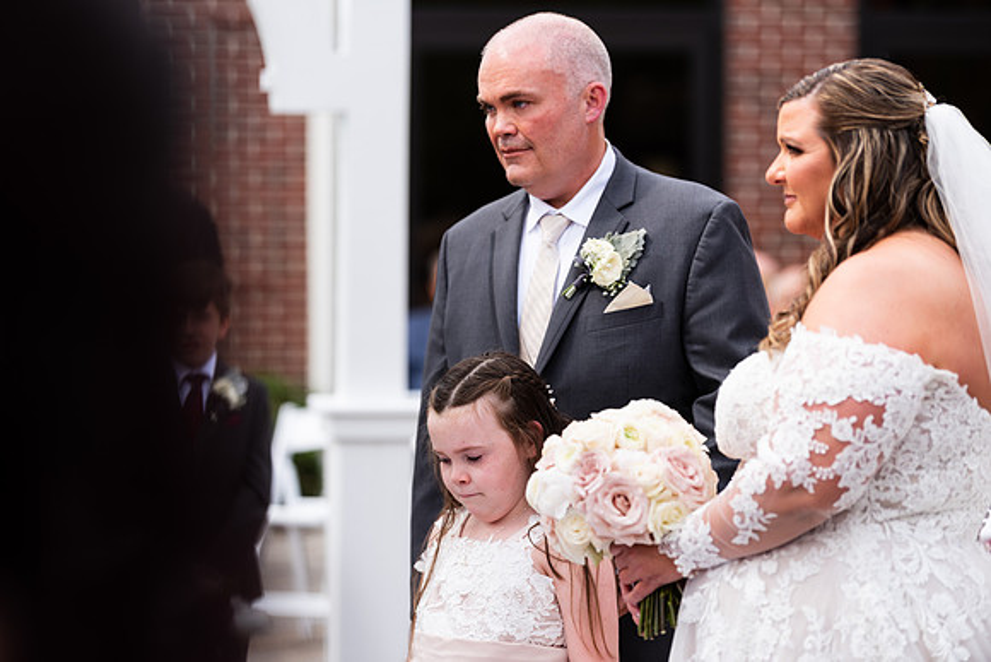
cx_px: 496
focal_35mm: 140
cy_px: 331
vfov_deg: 9.8
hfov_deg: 14.7
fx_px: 3855
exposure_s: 1/640
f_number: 2.8
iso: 64
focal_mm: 140
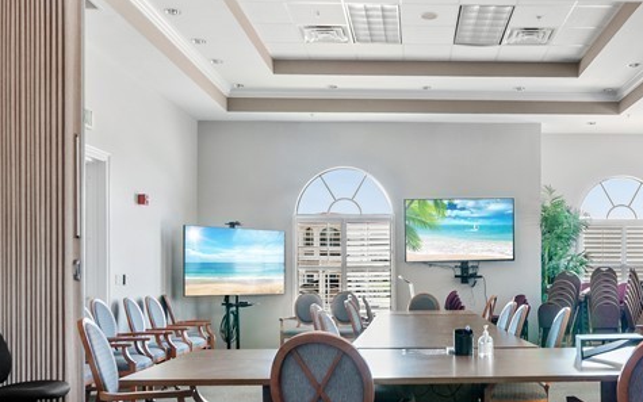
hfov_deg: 54.2
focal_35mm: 35
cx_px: 428
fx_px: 613
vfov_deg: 36.2
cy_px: 242
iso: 200
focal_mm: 10
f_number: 8
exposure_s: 1/1.25
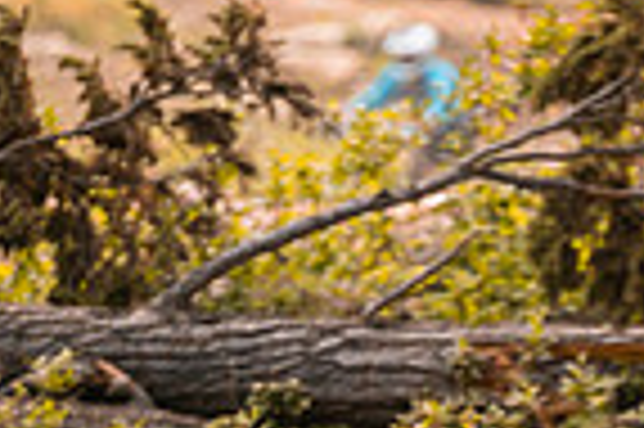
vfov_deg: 1.7
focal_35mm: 812
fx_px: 14509
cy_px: 658
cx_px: 685
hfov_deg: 2.5
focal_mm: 200
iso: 400
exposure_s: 1/1600
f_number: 2.8
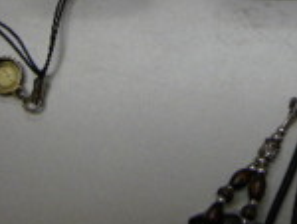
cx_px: 236
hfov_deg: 22.9
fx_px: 722
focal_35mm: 84
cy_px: -95
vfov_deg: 16.3
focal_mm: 5
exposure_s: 1/50
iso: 125
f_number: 3.5
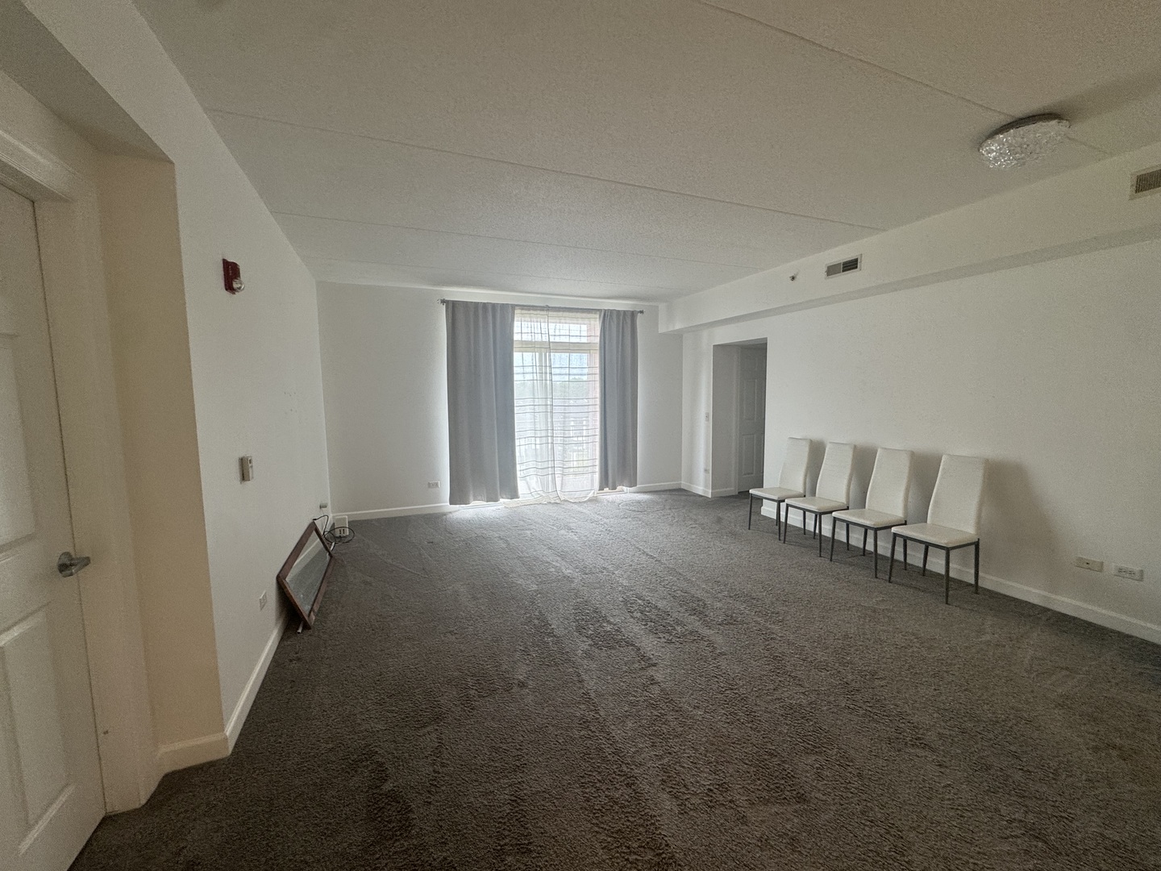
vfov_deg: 85.7
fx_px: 470
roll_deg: +0.4
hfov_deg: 102.1
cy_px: 436
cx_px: 580
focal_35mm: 14
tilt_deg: -4.9
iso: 125
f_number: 2.2
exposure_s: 1/120
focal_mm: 2.22
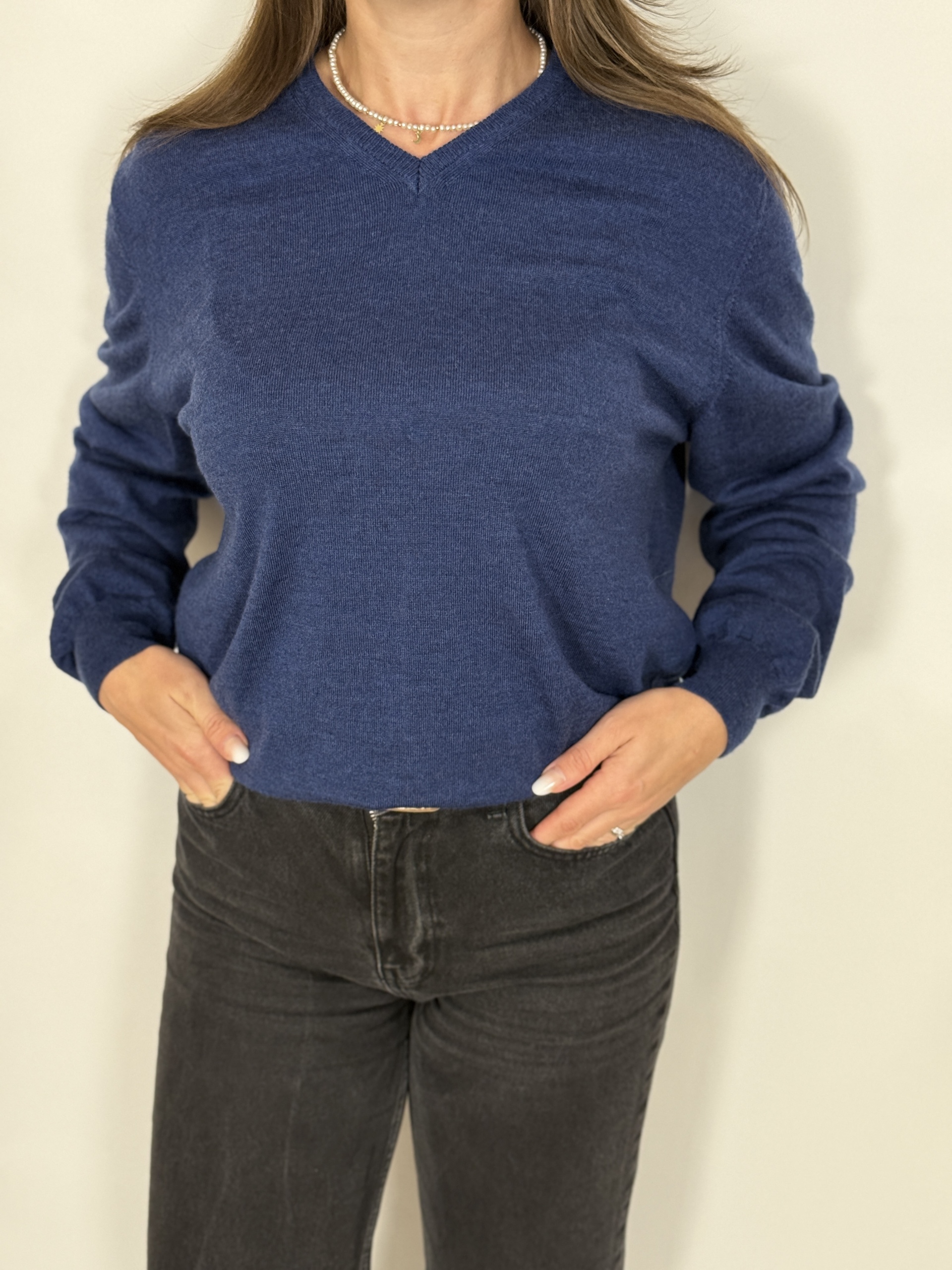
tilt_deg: -18.7
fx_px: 1760
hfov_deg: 30.3
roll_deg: +0.1
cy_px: 635
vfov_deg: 39.7
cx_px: 476
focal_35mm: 48
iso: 250
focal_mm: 6.76
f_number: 1.78
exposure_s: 1/50
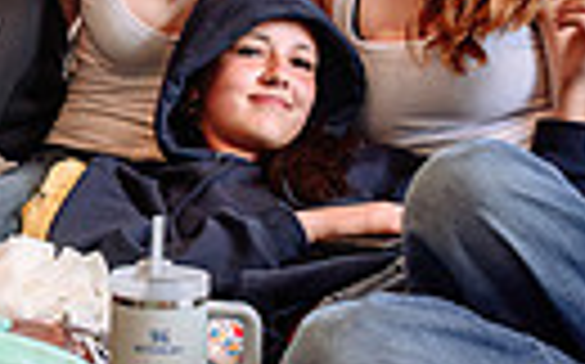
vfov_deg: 9.0
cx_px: -364
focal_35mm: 146
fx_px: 2326
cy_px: 200
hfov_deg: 13.3
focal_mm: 32
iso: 500
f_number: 3.2
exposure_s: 1/40
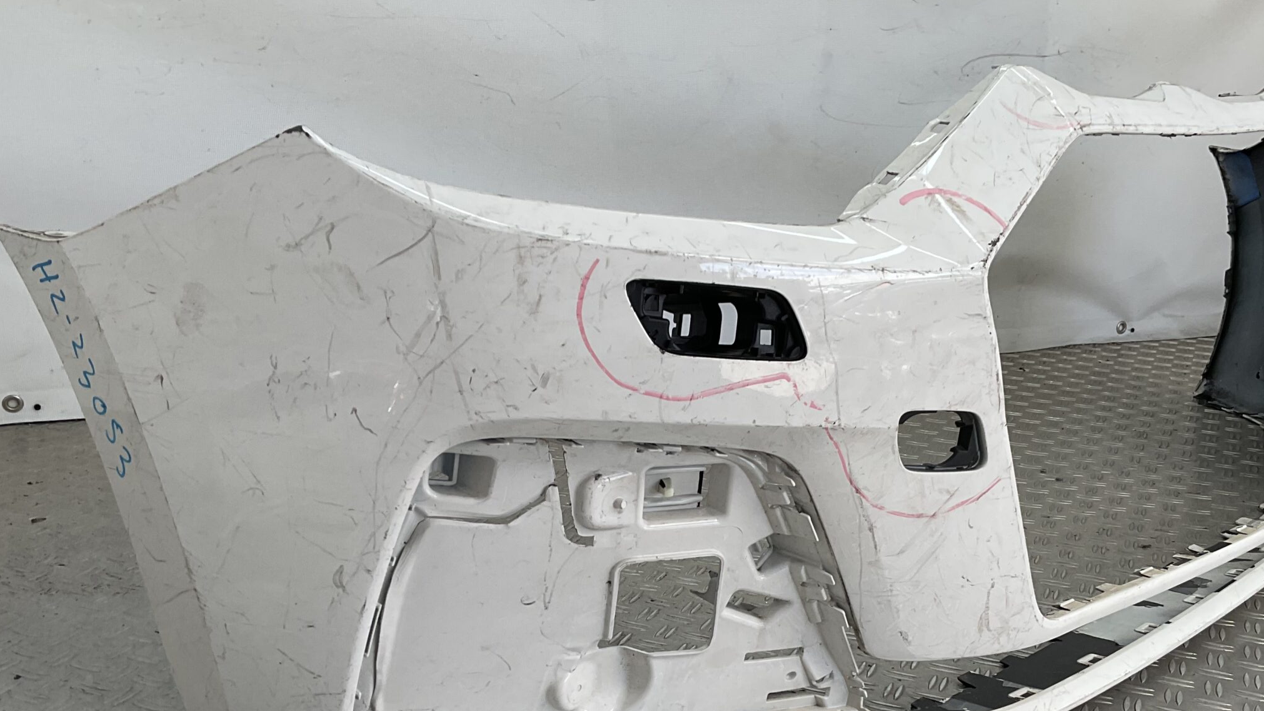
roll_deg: -5.2
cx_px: 707
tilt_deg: -20.4
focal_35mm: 40
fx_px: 1341
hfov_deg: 50.4
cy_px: 515
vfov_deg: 29.3
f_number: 1.8
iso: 16
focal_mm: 3
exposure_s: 1/302
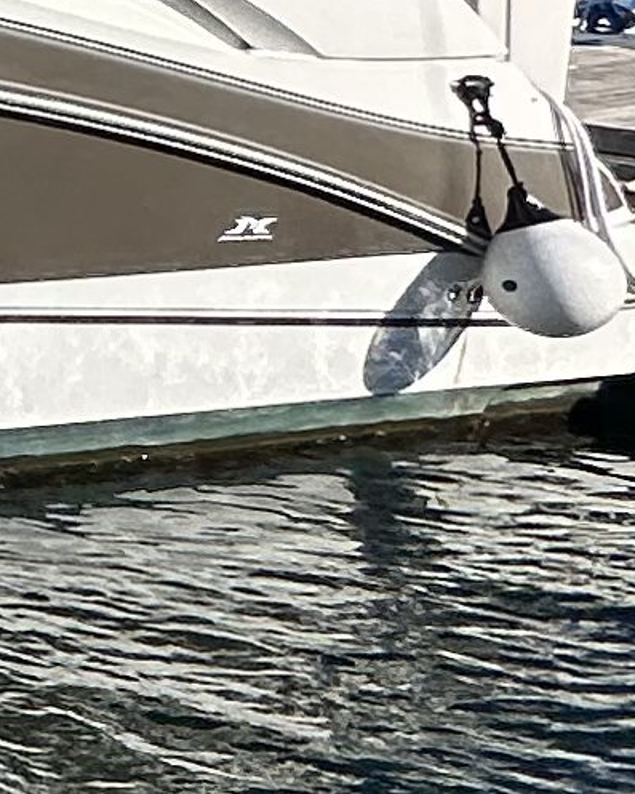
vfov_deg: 16.9
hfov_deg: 9.4
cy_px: -24
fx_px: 2607
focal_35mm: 111
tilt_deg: -6.0
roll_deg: -0.3
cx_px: -1488
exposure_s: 1/4651
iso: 50
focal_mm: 2.22
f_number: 2.2
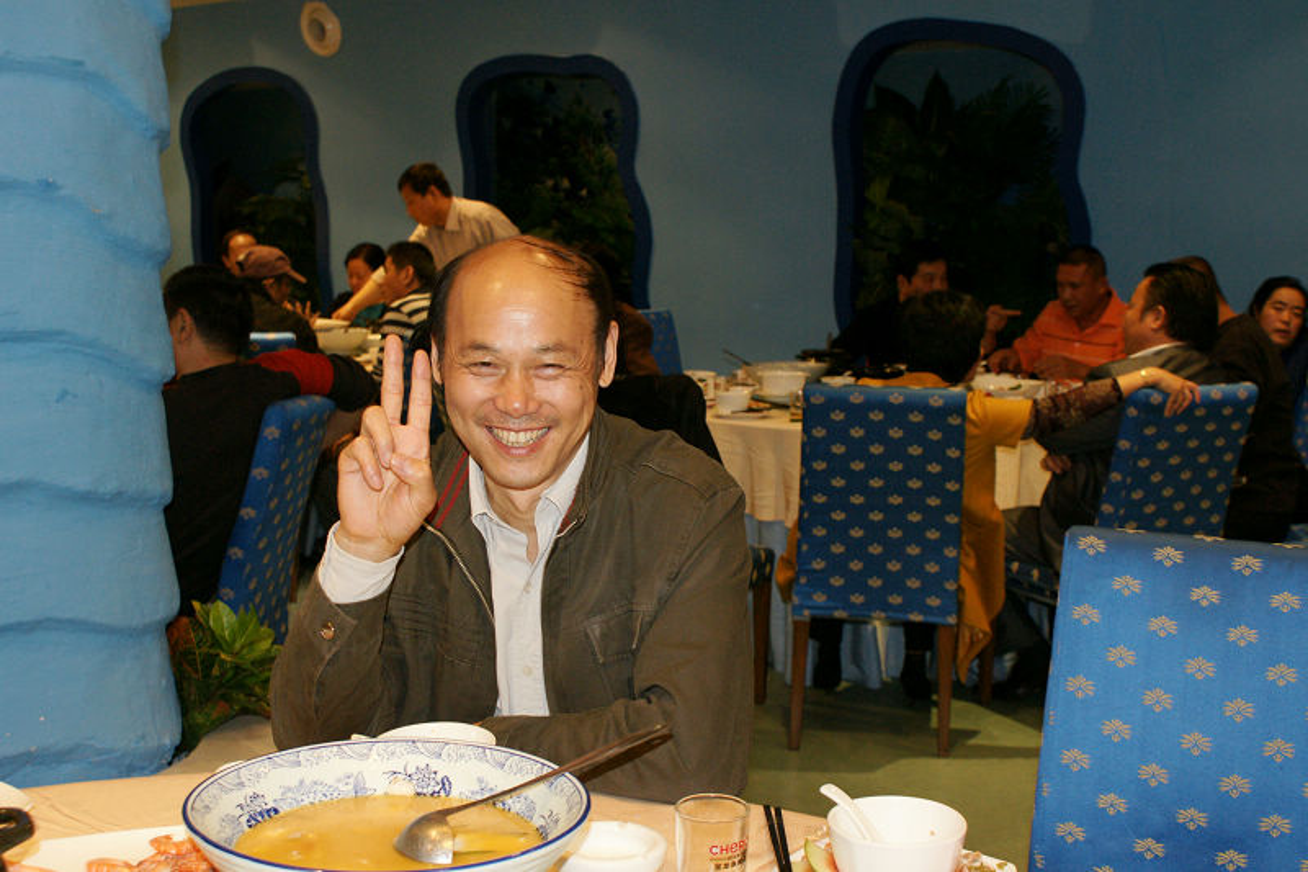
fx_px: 1526
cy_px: 436
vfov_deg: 31.9
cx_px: 654
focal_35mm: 42
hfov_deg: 46.4
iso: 800
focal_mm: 28
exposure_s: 1/60
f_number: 5.6
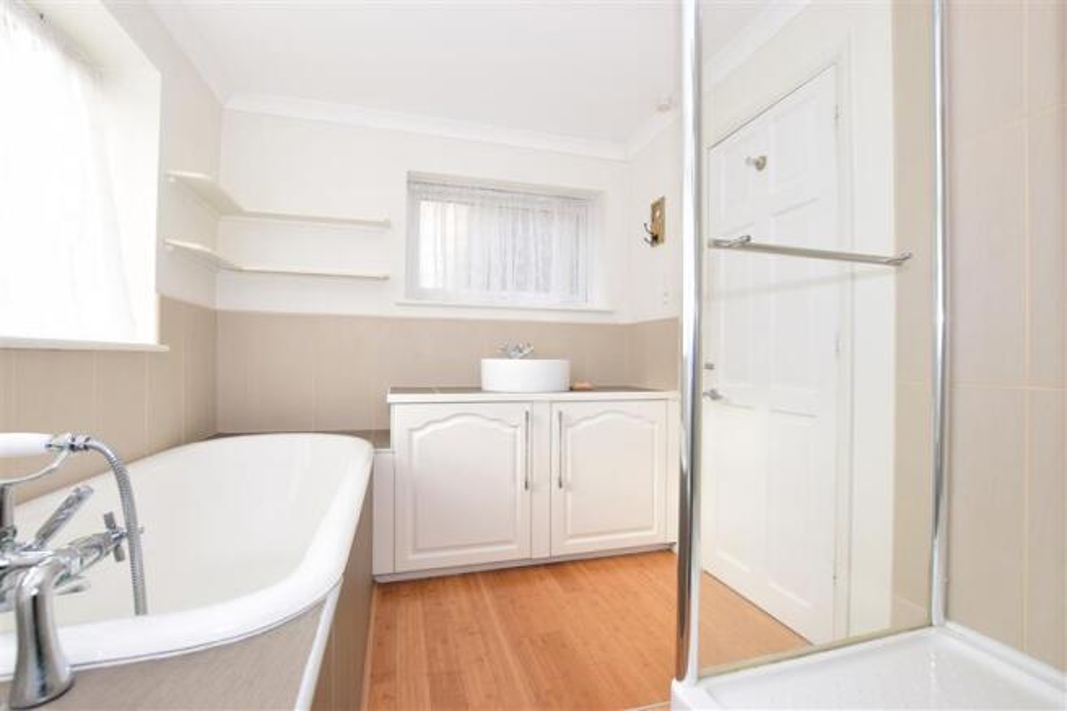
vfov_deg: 77.3
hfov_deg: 100.4
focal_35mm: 15
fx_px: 444
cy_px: 356
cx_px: 534
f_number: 7.1
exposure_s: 1/60
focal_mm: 10
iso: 400
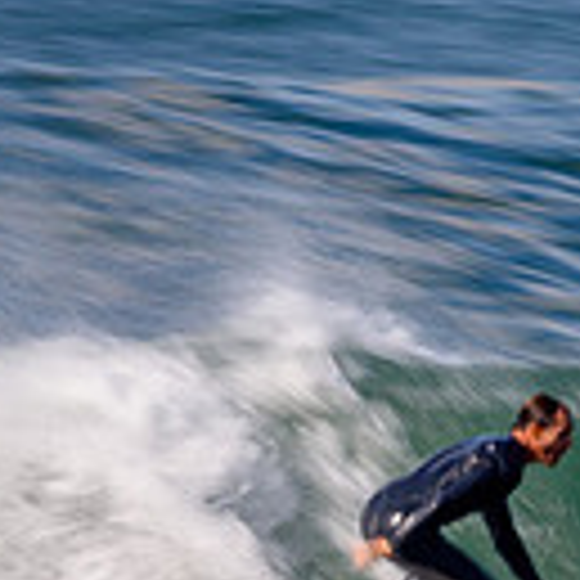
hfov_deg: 0.7
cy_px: 708
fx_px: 47922
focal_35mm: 2528
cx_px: 769
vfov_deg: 0.7
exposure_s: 1/25
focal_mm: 440
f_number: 16
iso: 100
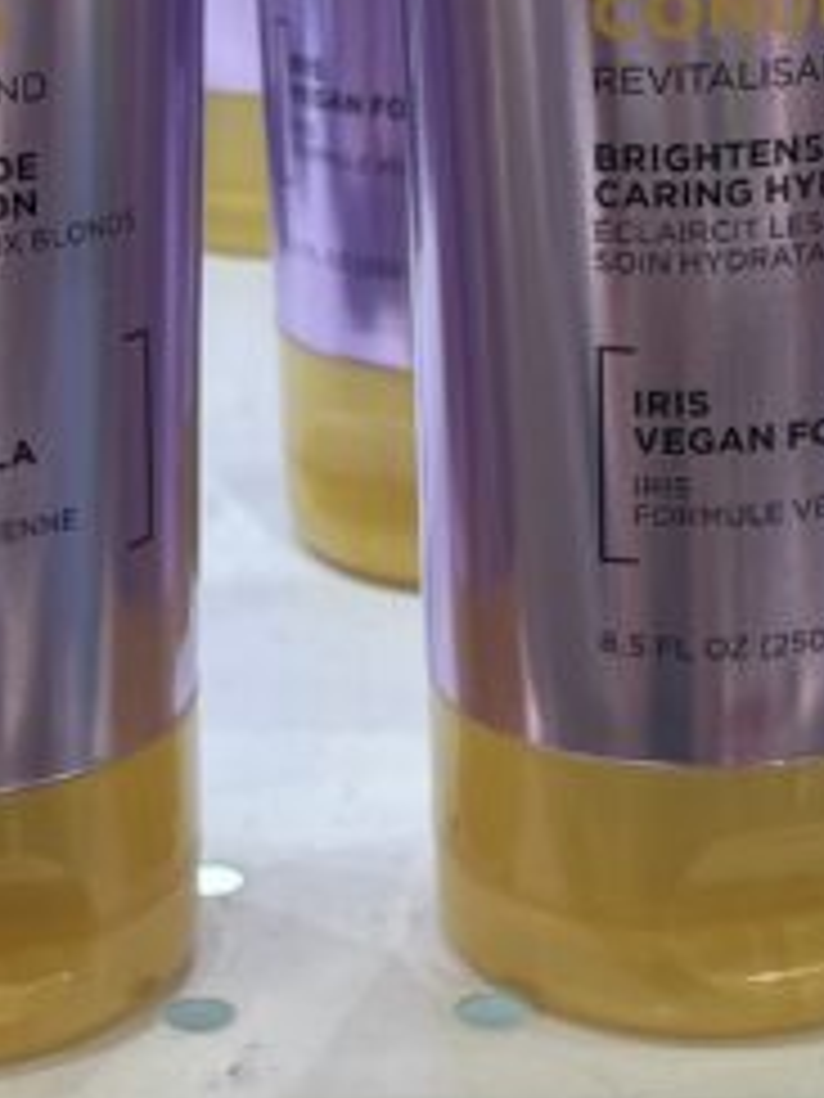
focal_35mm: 109
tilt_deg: -19.5
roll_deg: +1.8
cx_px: 279
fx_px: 3460
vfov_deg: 18.0
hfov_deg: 13.6
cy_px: 356
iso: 64
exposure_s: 1/120
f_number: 1.6
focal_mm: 4.2
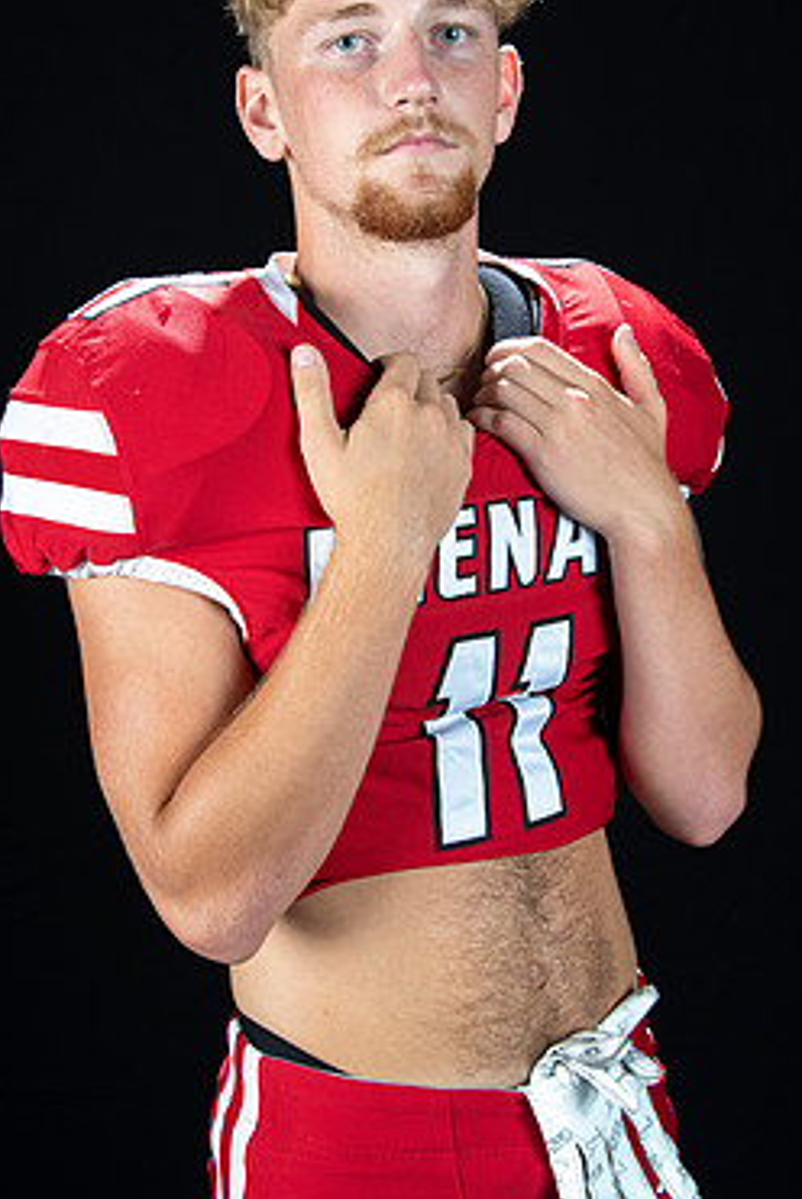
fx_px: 2101
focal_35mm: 63
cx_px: 420
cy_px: 491
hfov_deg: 21.6
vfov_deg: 31.8
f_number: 9
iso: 320
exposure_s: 1/160
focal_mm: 52
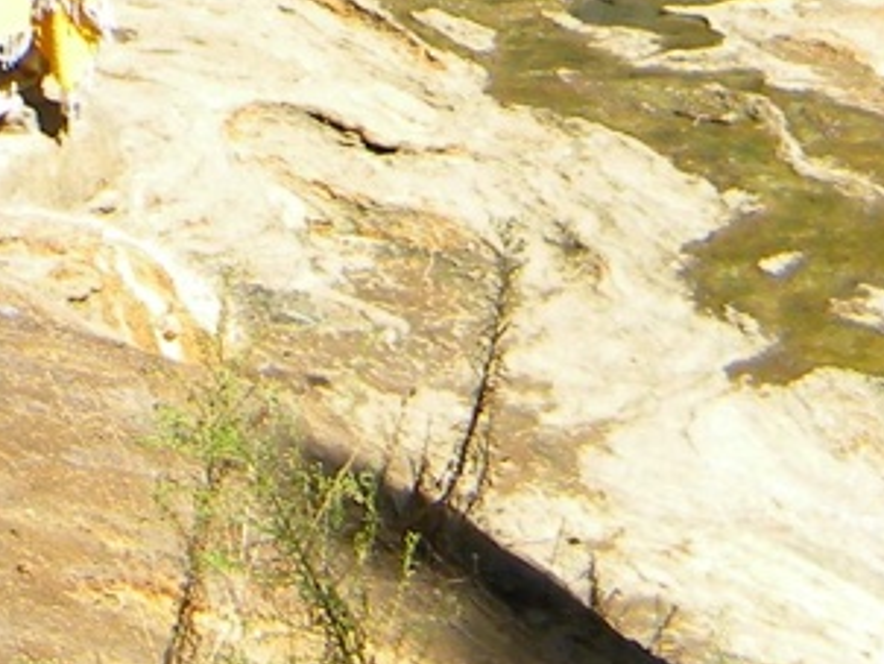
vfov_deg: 5.8
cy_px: -921
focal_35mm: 249
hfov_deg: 7.7
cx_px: -723
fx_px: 6364
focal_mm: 8.6
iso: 80
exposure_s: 1/453
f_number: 3.9
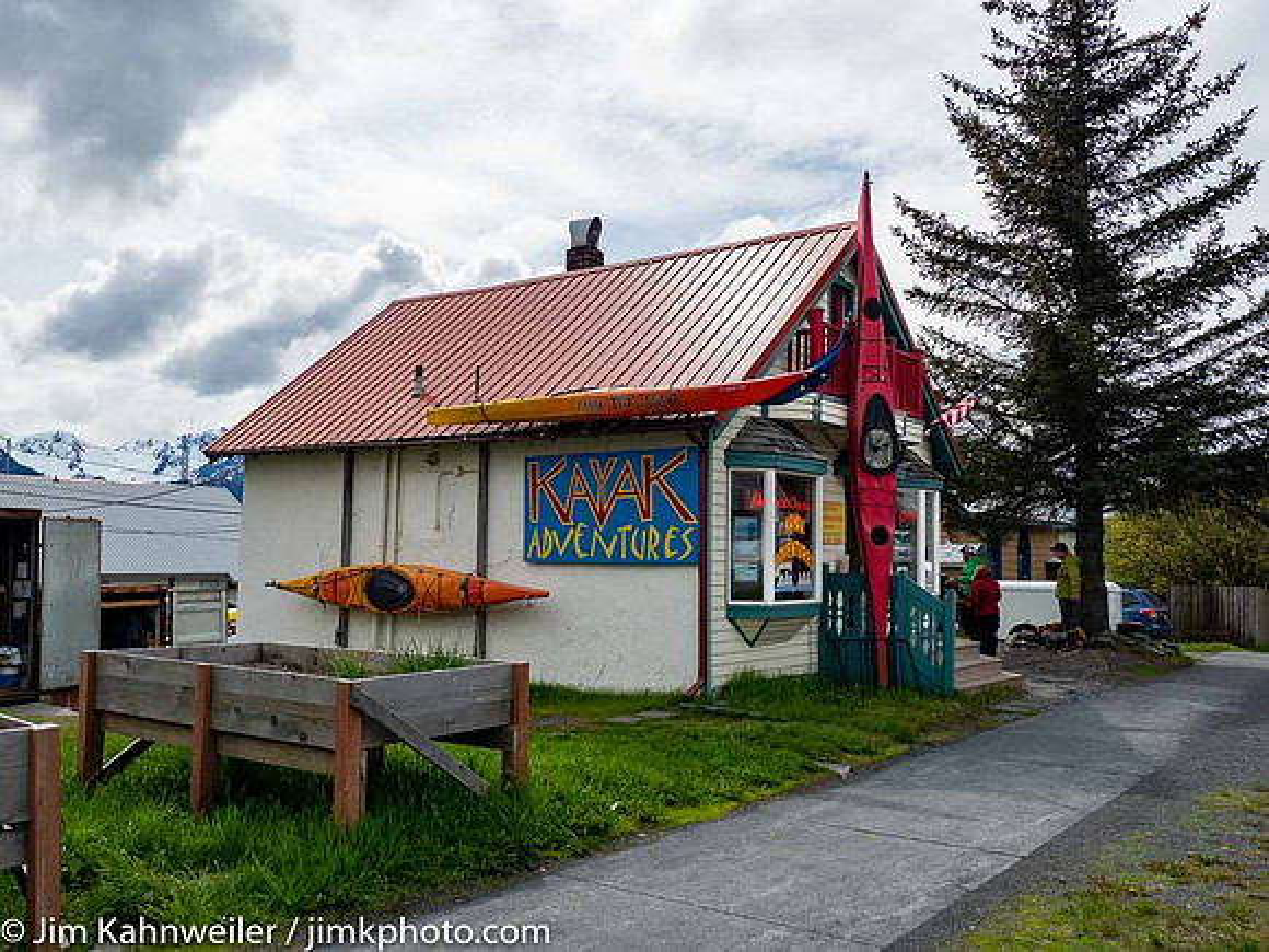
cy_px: 476
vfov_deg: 44.2
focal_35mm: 32
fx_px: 1173
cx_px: 634
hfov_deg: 56.8
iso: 400
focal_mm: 16
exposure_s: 1/2000
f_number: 6.3
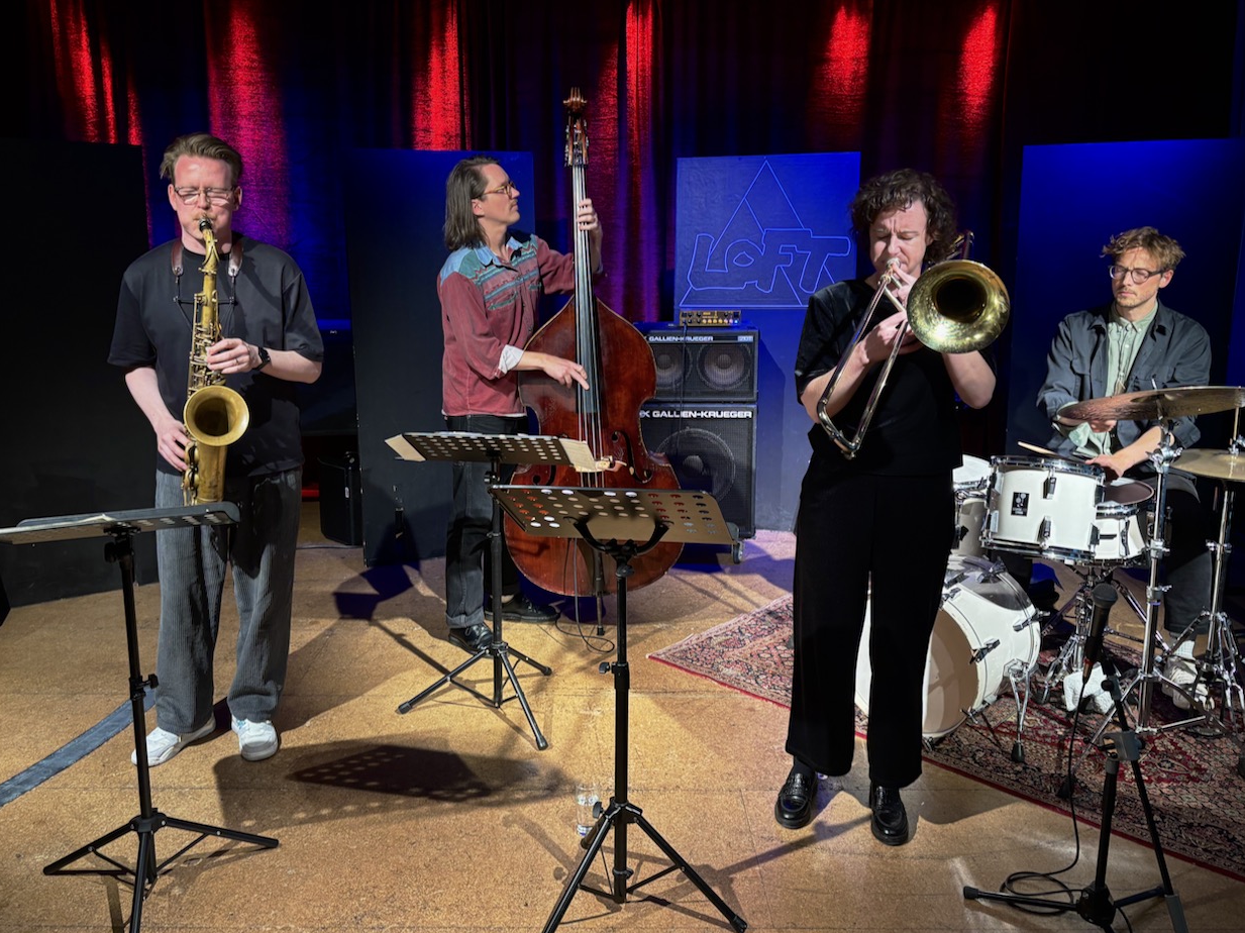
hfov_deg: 65.3
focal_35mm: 27
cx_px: 643
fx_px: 971
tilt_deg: -10.7
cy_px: 452
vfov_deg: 51.3
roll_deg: -0.5
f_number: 1.6
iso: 160
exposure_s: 1/60
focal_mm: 5.96
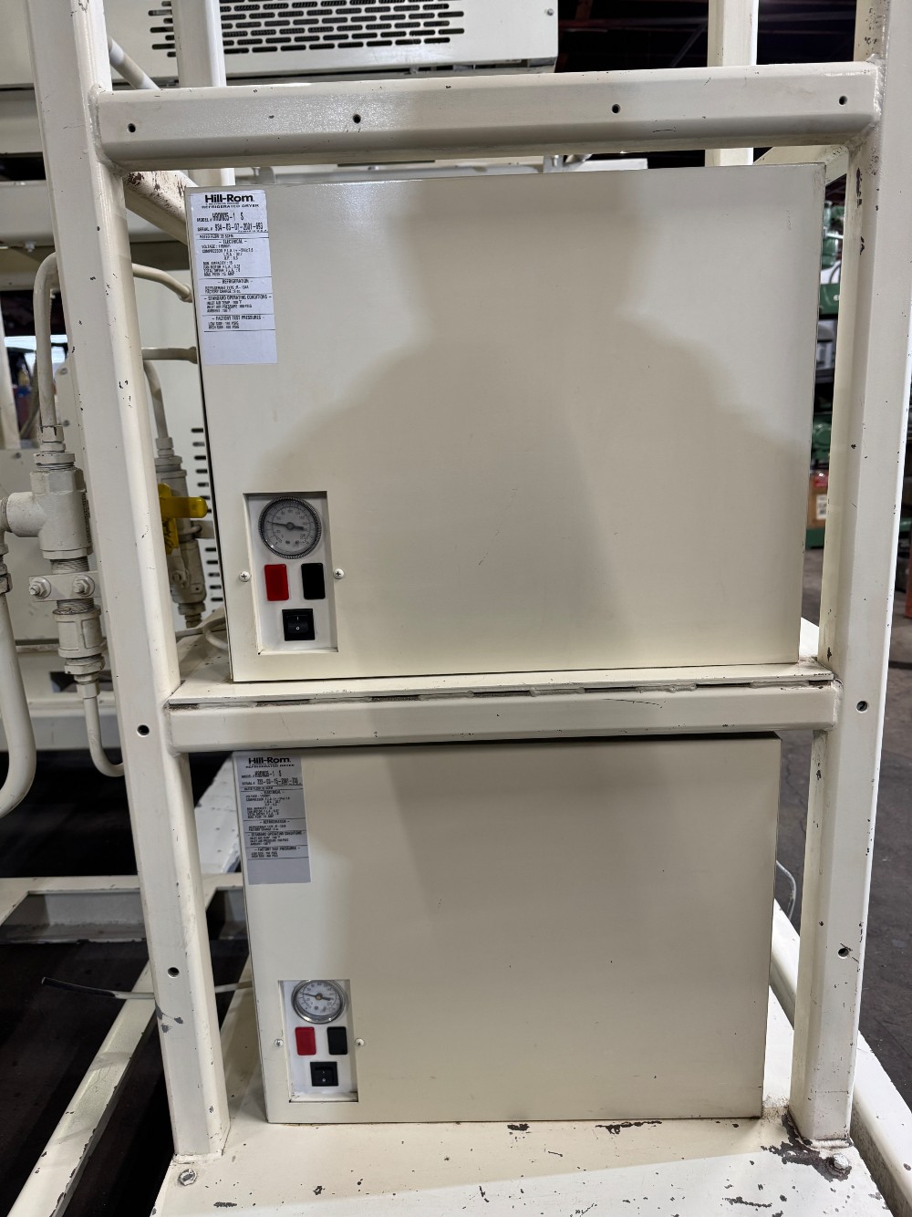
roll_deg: +1.4
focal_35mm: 24
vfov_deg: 71.6
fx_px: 843
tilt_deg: -13.5
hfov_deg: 56.8
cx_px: 456
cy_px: 608
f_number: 1.78
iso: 160
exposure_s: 1/60
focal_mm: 6.76
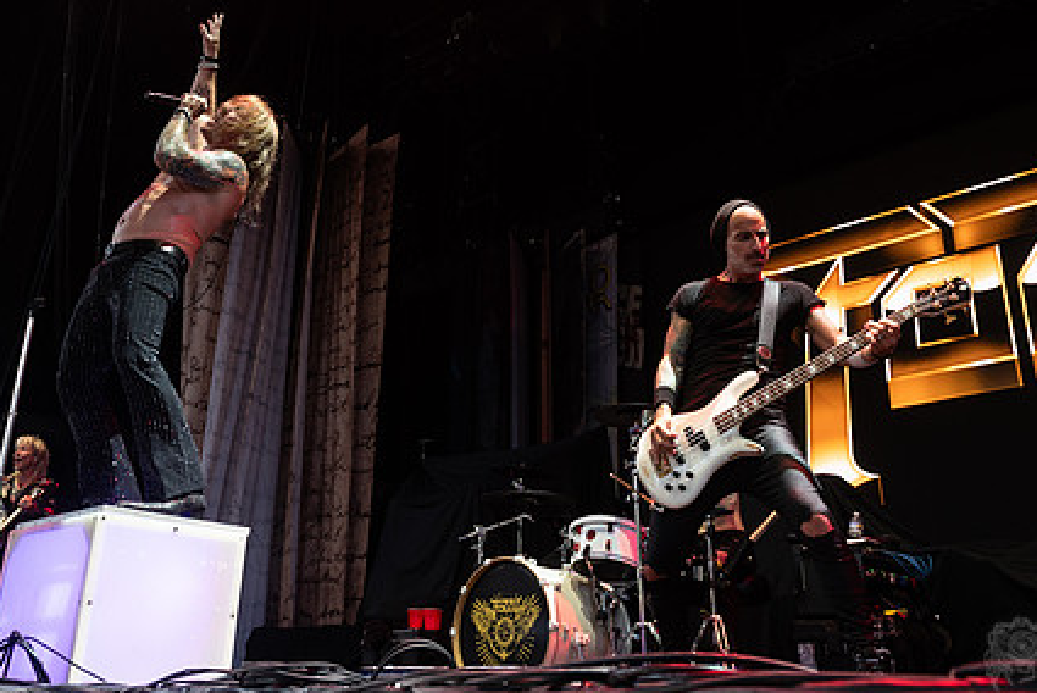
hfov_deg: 51.8
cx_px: 474
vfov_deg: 35.5
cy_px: 215
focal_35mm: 37
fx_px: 1066
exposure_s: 1/200
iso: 640
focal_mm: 24
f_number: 4
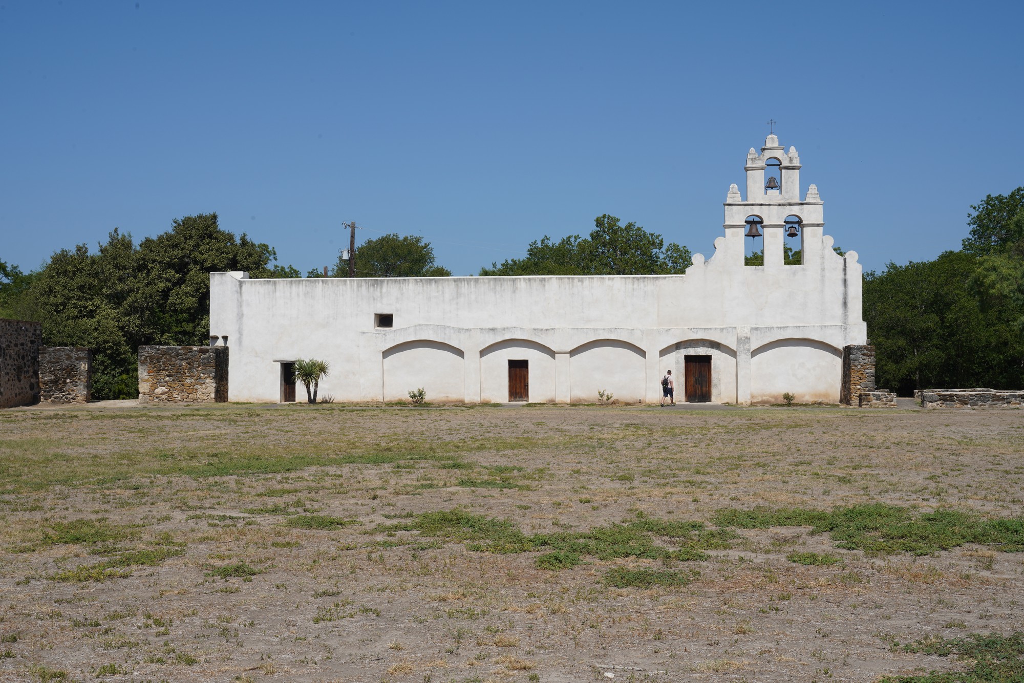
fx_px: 1422
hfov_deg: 39.6
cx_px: 512
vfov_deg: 27.0
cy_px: 342
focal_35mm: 50
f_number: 20
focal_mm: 50
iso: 100
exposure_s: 1/100
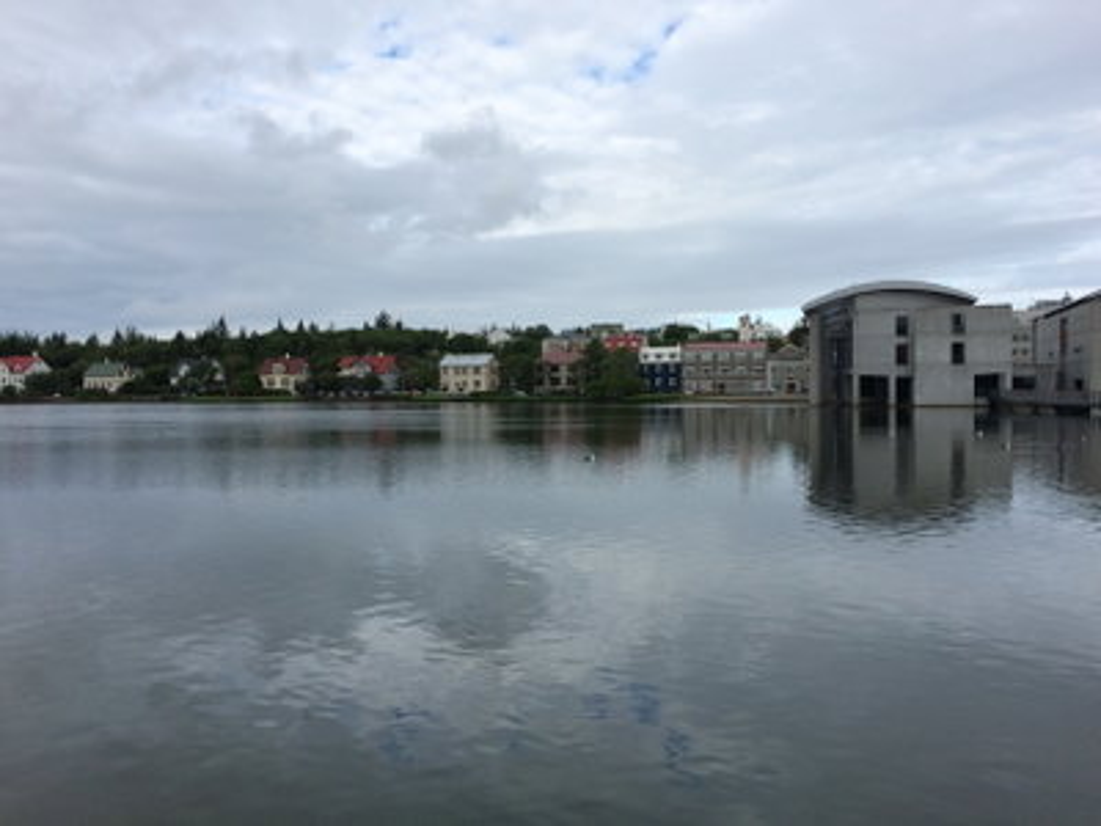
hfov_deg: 61.7
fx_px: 922
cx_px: 550
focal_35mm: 29
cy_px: 413
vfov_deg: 48.2
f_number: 2.2
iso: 32
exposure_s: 1/1709
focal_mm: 4.15
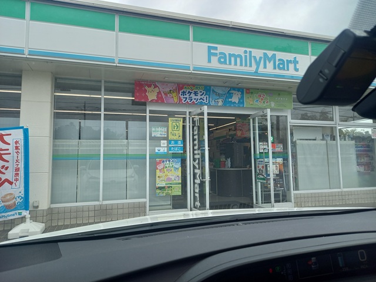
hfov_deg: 69.4
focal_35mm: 25
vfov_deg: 54.9
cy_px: 141
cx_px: 188
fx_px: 272
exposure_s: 1/292
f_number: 1.8
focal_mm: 4.65
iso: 50
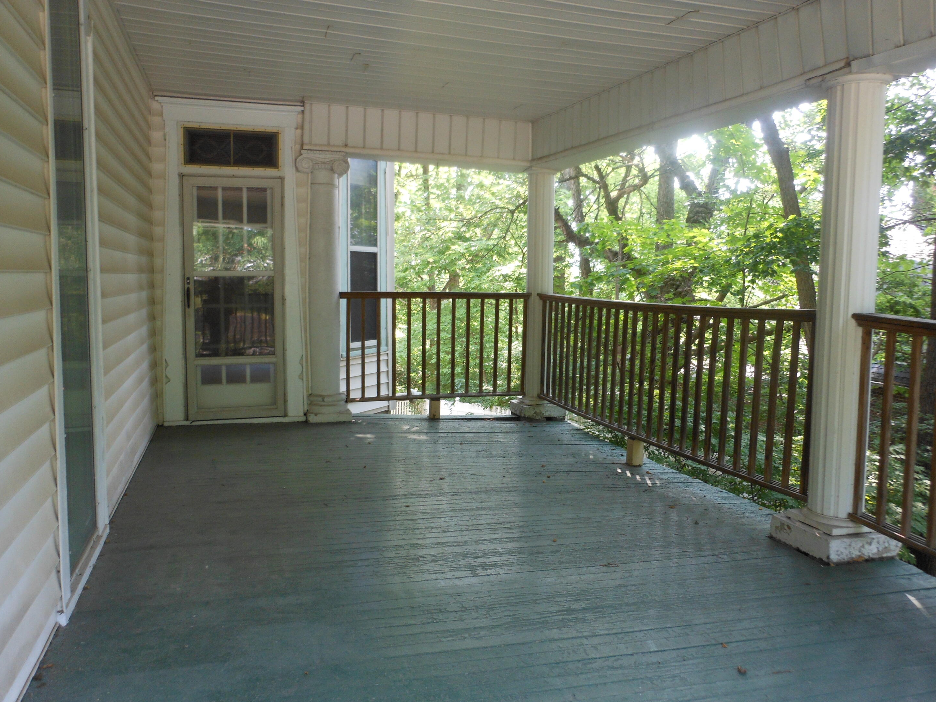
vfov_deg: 48.2
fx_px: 784
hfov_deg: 61.7
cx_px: 467
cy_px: 345
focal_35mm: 29
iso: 125
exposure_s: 1/30
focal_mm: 5
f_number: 3.7
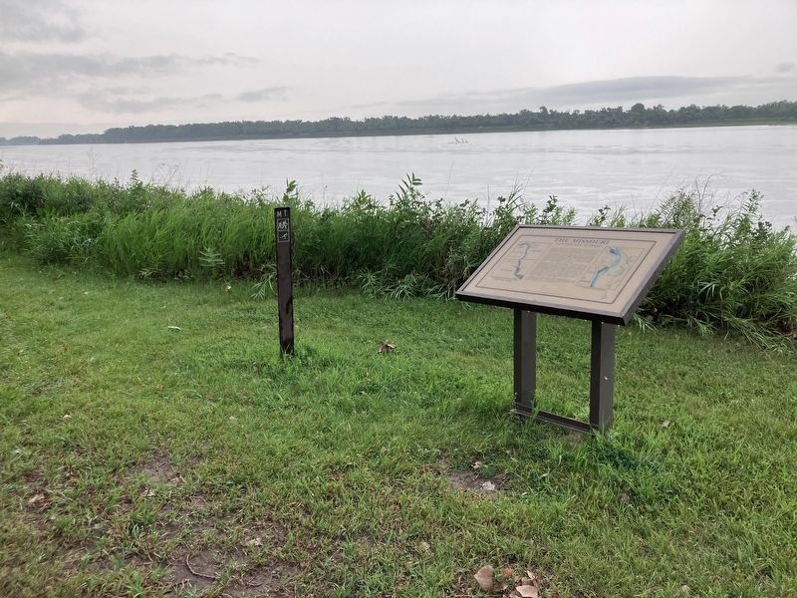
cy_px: 299
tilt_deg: -13.3
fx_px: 645
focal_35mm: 28
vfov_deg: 49.7
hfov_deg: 63.4
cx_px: 398
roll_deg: +1.4
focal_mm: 3.99
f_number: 1.8
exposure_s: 1/121
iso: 32
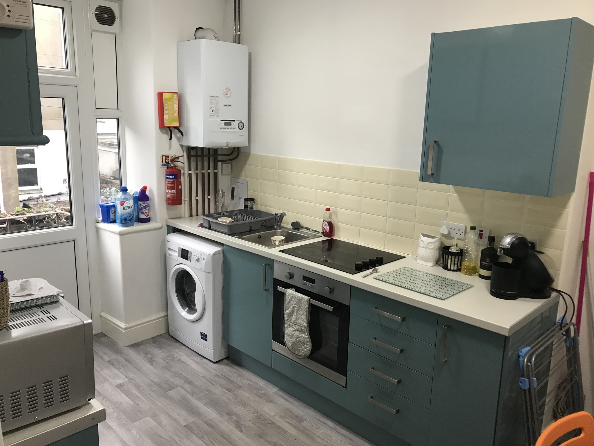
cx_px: 297
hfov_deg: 63.4
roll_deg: -2.4
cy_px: 223
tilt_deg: -11.7
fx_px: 480
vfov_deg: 49.7
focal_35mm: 28
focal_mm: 3.99
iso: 40
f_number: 1.8
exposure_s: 1/20
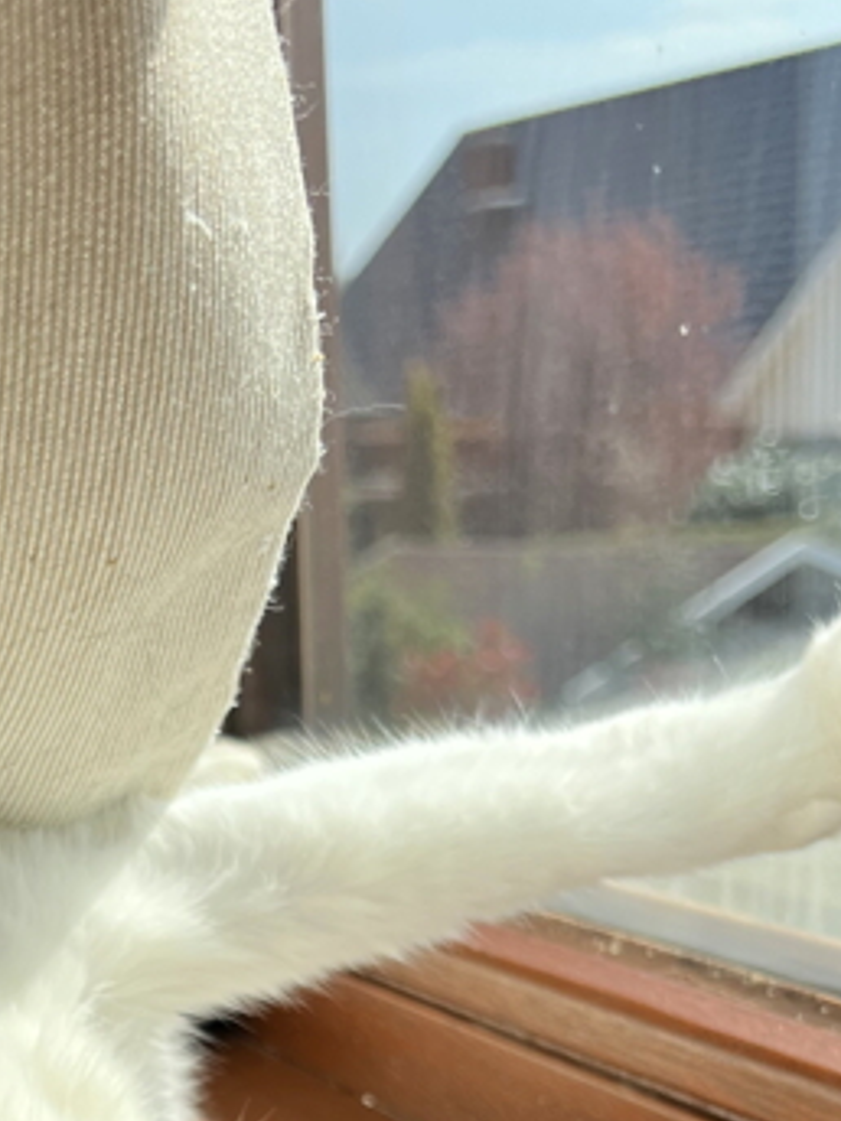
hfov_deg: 19.1
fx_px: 2430
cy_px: 1128
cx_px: 13
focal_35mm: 75
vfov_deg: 24.7
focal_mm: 5.7
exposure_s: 1/2571
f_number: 1.5
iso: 50
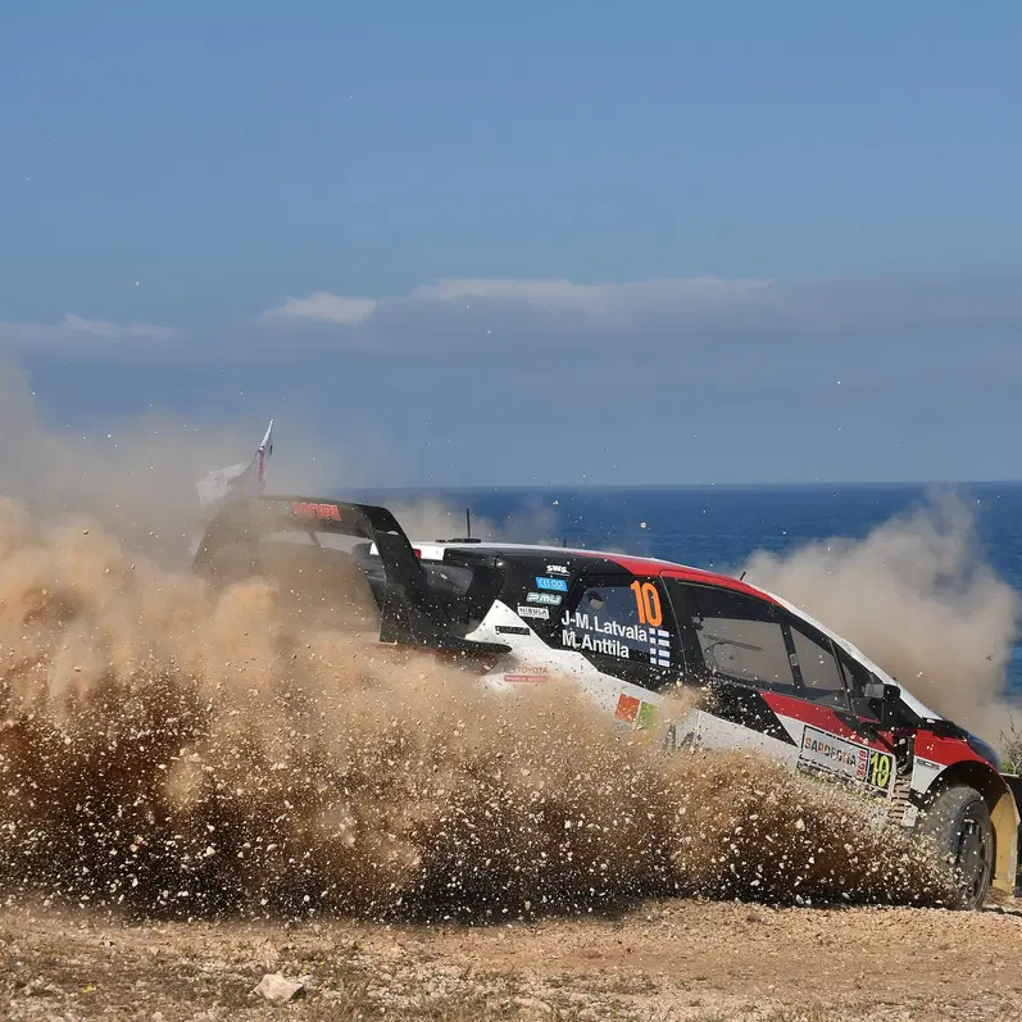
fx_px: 3207
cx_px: 583
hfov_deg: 18.1
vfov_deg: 18.1
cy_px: 512
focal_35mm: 96
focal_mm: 50
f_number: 9
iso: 125
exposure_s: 1/1000
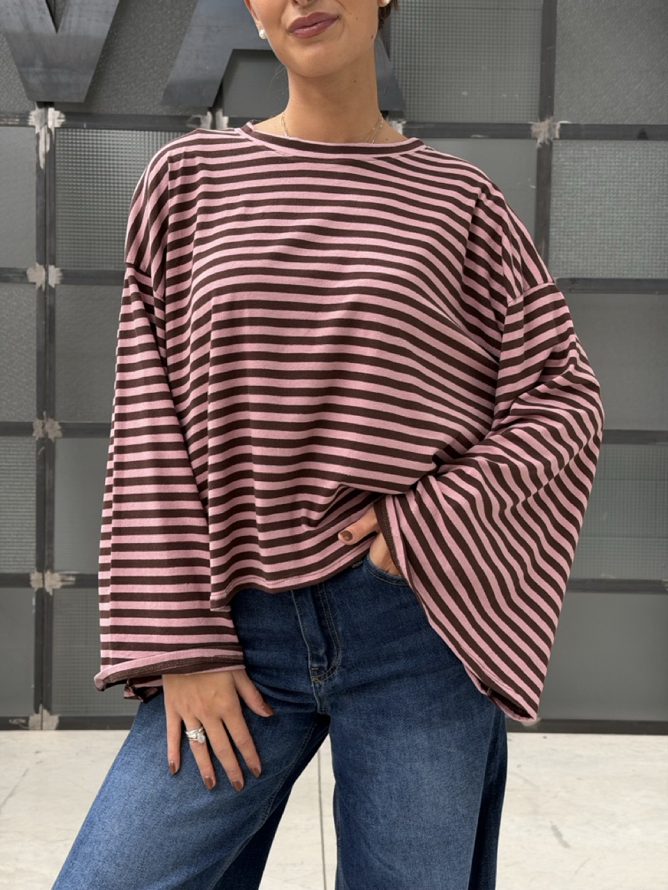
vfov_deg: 39.7
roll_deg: +0.0
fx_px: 1235
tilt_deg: -2.8
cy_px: 445
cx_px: 334
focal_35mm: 48
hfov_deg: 30.3
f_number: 1.78
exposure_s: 1/60
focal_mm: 6.76
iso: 200
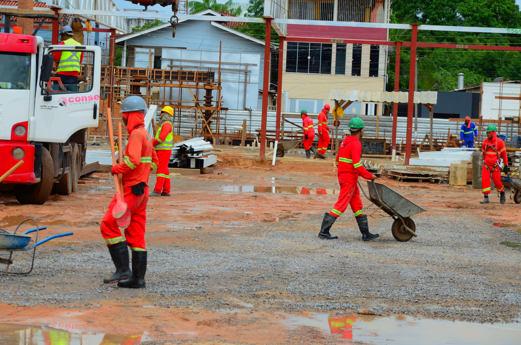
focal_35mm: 158
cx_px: 260
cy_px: 172
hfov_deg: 13.1
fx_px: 2275
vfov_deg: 8.7
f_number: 6.3
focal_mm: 105
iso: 250
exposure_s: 1/400
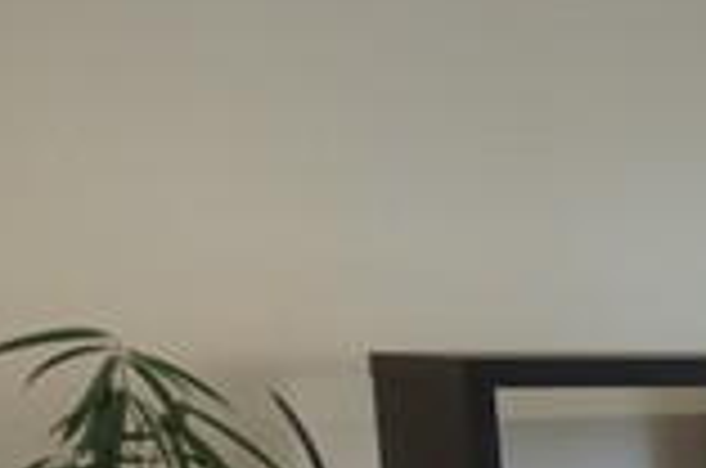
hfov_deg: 11.0
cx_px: 1704
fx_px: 3073
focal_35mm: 157
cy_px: 1228
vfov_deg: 7.9
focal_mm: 16
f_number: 5.6
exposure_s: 1/20
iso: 400
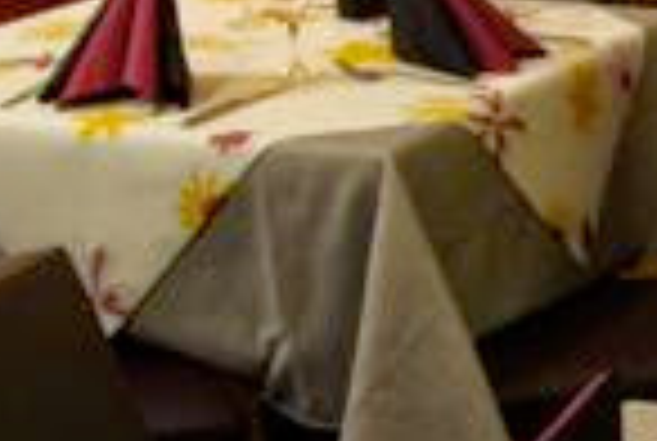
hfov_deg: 14.7
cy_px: 486
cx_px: 1044
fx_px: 2322
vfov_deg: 10.7
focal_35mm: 127
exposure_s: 1/40
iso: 640
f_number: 8
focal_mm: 19
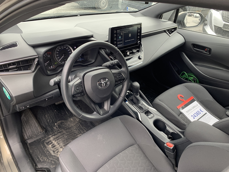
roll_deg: -4.7
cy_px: 86
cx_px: 114
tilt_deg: -30.6
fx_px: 172
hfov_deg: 67.3
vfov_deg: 53.1
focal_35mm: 26
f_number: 1.8
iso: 80
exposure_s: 1/121
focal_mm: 4.25
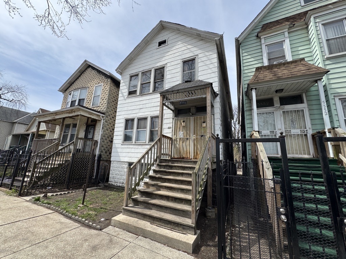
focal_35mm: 14
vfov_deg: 85.7
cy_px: 130
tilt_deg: +11.5
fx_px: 140
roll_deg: -1.4
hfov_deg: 102.1
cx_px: 173
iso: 50
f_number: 2.2
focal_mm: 2.22
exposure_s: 1/1256
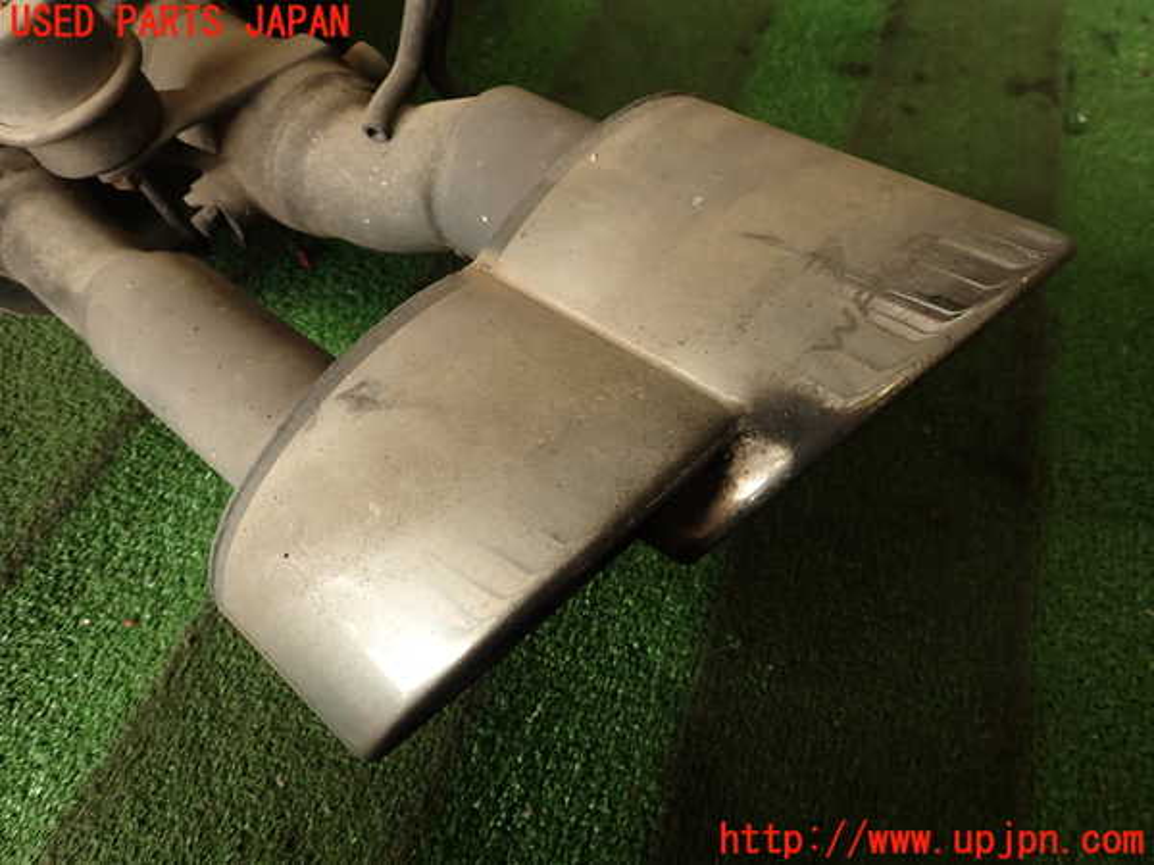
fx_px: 833
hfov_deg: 69.4
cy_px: 432
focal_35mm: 25
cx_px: 577
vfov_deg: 54.9
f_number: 2.8
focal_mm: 4.5
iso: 100
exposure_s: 1/80
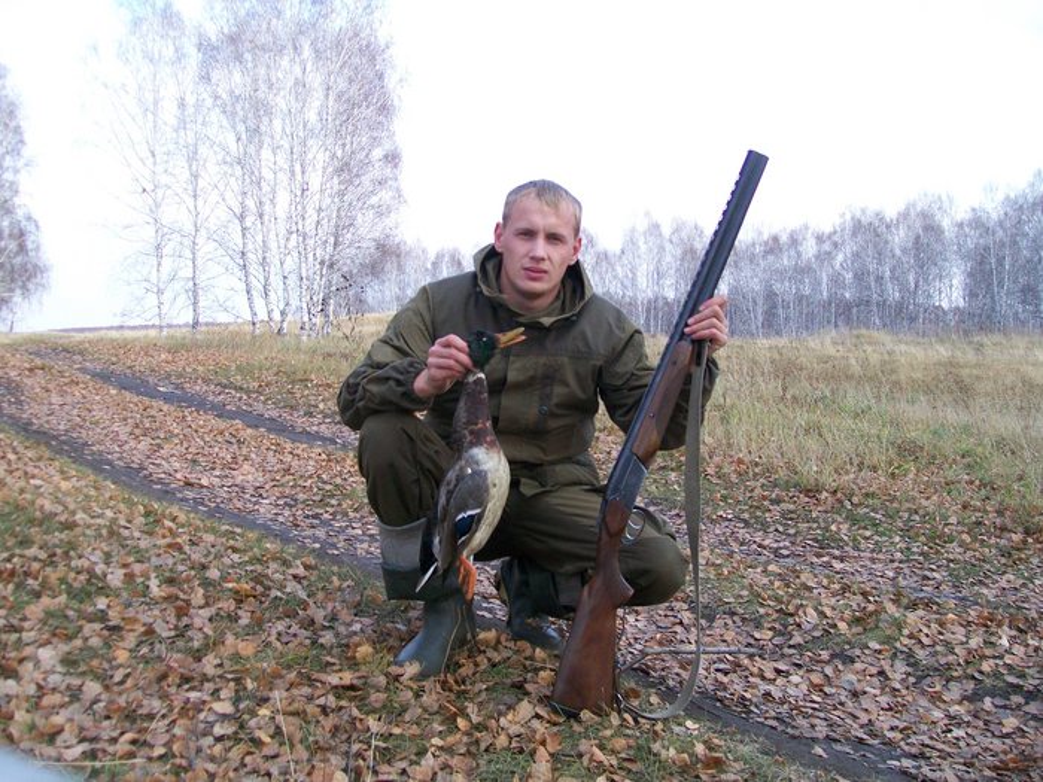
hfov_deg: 51.4
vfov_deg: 39.7
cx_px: 522
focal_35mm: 36
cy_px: 391
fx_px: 1085
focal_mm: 6
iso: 64
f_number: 2.7
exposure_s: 1/125
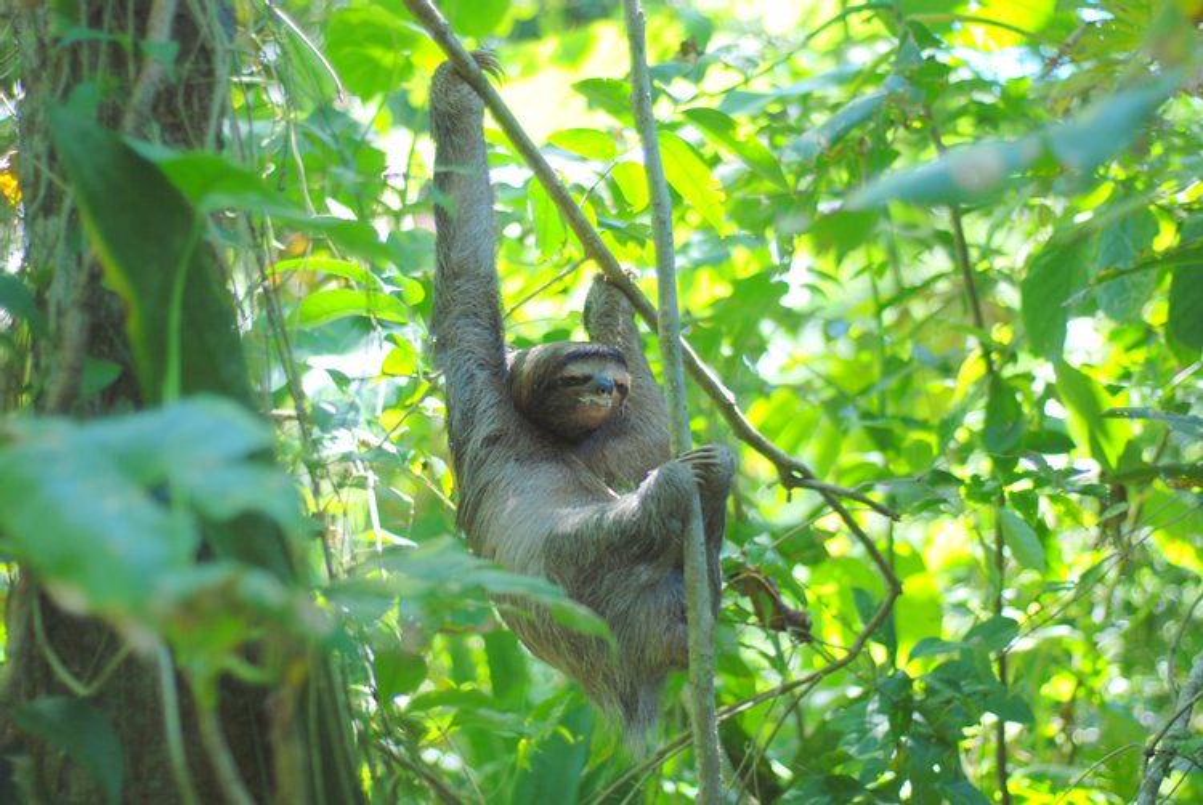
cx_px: 602
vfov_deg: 18.2
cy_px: 402
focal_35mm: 75
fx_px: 2509
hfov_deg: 27.0
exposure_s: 1/160
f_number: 1.8
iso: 100
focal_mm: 50
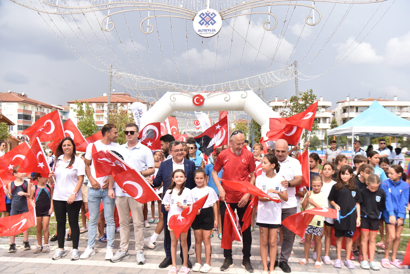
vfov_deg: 38.9
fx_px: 387
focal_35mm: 34
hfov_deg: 55.8
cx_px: 205
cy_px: 137
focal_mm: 34
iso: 1000
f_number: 5
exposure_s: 1/4000
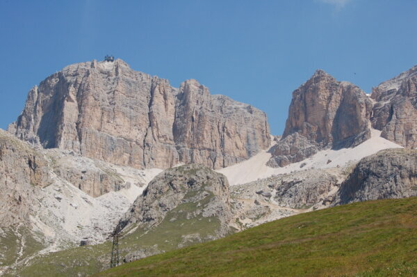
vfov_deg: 20.1
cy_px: 138
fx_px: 781
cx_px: 208
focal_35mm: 68
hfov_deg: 29.9
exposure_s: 1/400
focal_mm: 45
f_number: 10
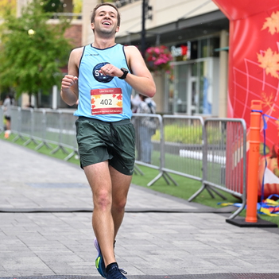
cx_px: 143
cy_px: 113
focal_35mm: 100
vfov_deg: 17.4
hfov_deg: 17.4
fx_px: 912
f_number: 2.8
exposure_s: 1/1600
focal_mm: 75
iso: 1250
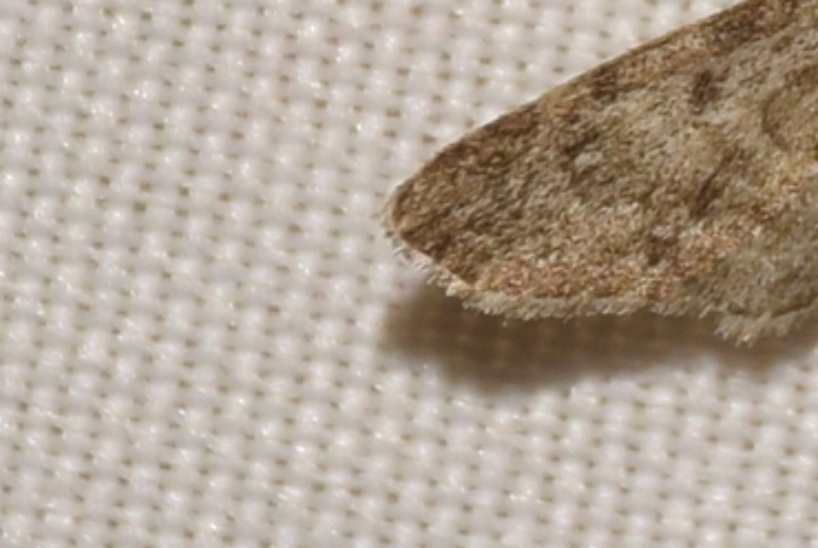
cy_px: 106
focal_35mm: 543
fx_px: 12358
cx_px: 1005
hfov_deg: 3.8
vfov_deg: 2.5
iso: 125
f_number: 10
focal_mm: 140
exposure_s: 1/160
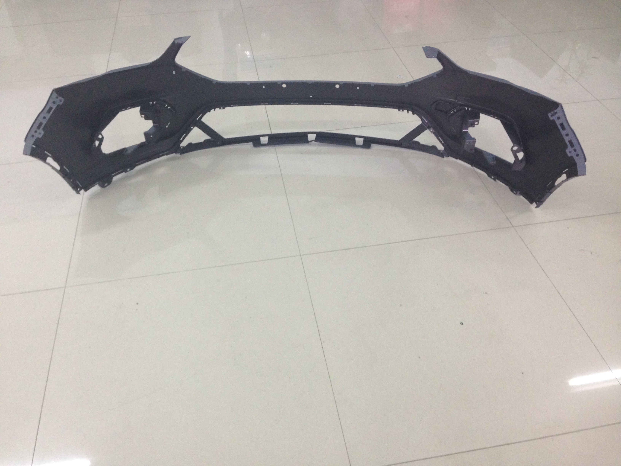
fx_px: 592
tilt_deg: -40.1
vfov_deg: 42.9
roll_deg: -1.3
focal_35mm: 33
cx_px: 310
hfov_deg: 55.4
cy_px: 233
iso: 160
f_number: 2.4
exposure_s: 1/20
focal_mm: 4.12
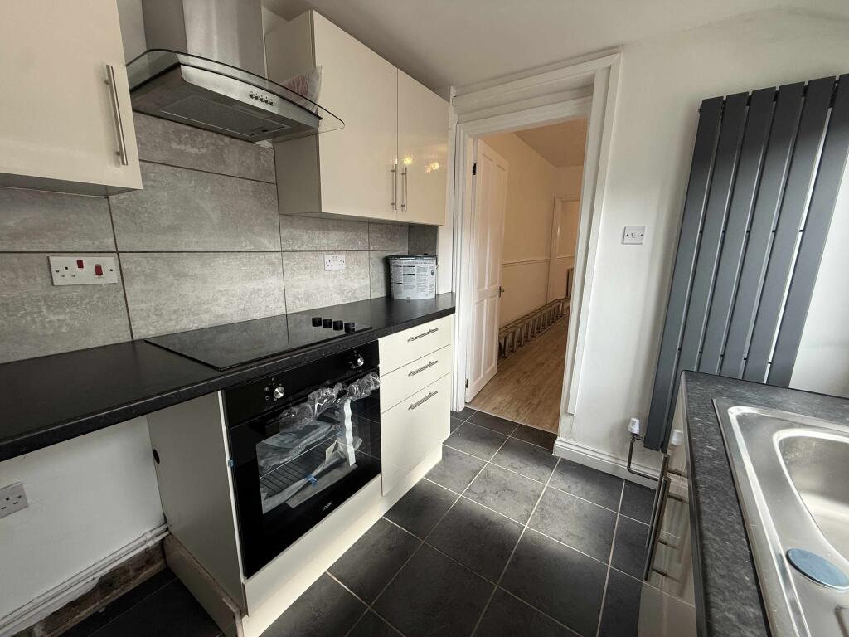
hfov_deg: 102.1
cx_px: 424
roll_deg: -0.7
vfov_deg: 85.7
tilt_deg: -12.7
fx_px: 343
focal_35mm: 14
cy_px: 318
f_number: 2.2
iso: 100
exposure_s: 1/100
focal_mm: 2.22
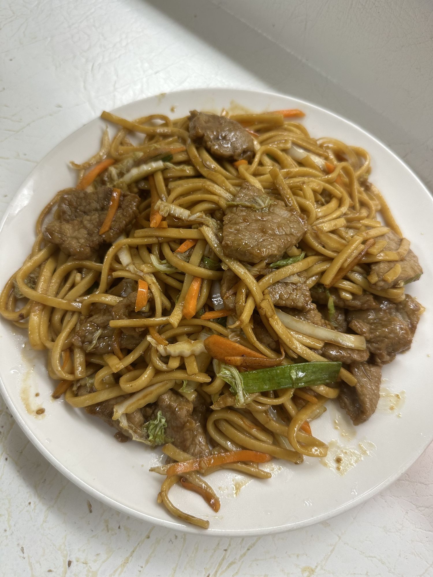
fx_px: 400
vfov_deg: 71.6
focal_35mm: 24
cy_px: 288
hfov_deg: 56.8
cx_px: 216
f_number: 1.78
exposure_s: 1/120
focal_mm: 6.86
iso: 160
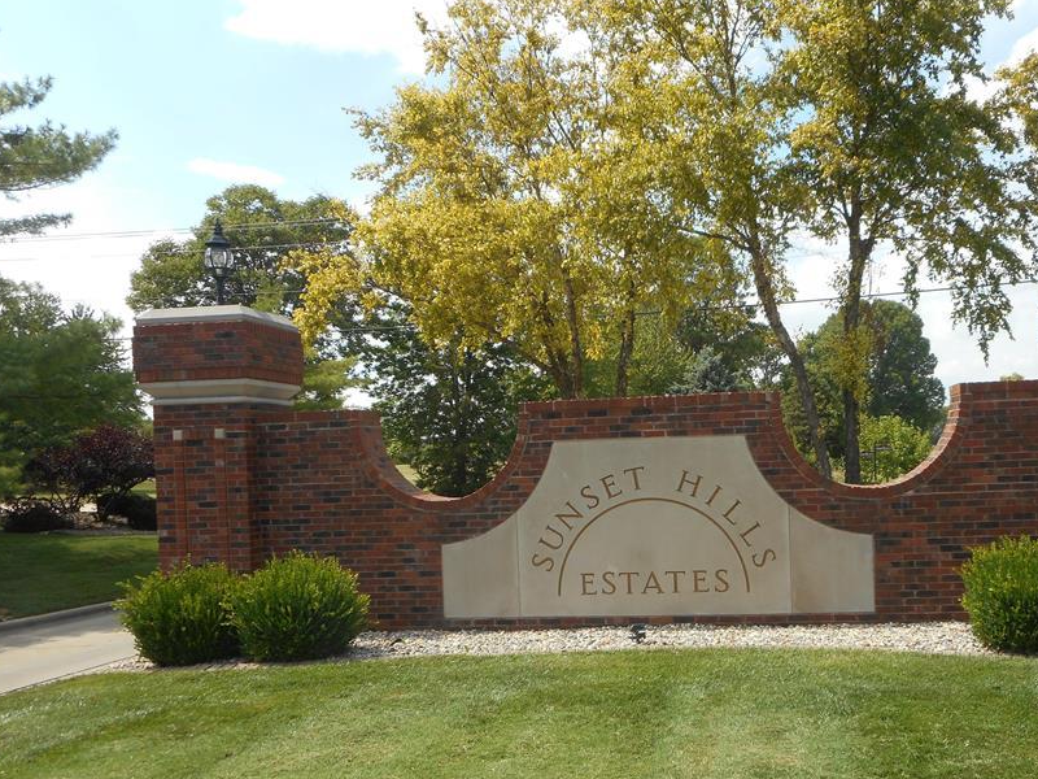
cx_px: 651
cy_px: 467
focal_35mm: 32
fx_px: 960
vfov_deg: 43.9
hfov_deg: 56.1
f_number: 3.7
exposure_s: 1/400
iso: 80
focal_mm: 4.5
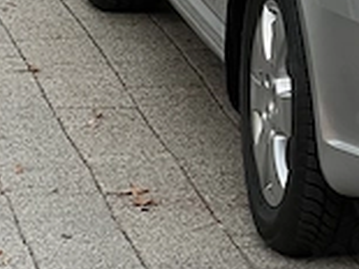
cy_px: -155
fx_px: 3099
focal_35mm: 299
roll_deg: +0.5
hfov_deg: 6.5
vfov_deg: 4.9
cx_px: 642
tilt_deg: -2.9
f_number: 2.8
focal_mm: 9
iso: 200
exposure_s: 1/62
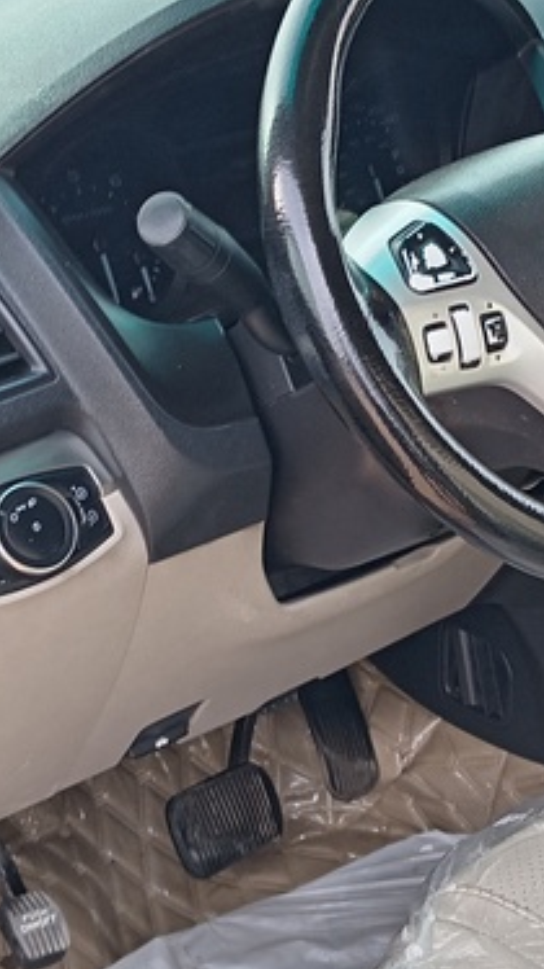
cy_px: 466
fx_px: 1849
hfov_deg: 16.7
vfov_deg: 29.4
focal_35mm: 72
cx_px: 387
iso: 126
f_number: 1.8
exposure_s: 1/33.3
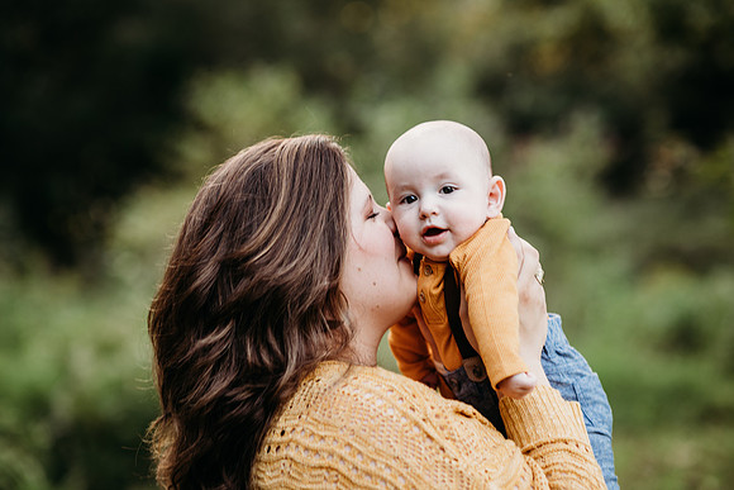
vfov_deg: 16.1
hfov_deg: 23.9
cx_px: 367
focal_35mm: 85
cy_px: 245
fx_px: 1733
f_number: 2.2
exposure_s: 1/200
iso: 320
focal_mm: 85
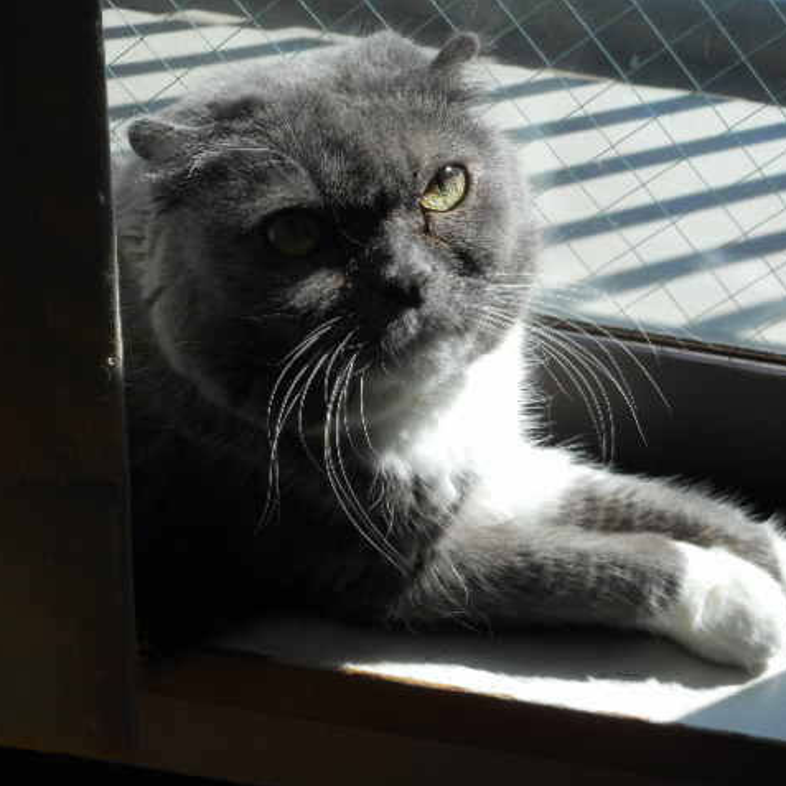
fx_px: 1798
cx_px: 517
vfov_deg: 24.7
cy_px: 394
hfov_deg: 24.5
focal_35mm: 70
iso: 80
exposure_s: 1/200
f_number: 5.1
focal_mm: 10.5
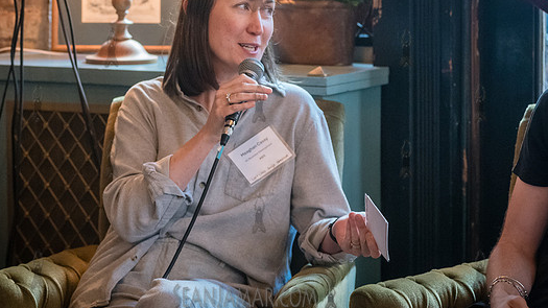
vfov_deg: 7.1
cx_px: 197
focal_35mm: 171
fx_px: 2484
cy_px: 102
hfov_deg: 12.6
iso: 5000
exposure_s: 1/200
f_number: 4
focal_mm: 120
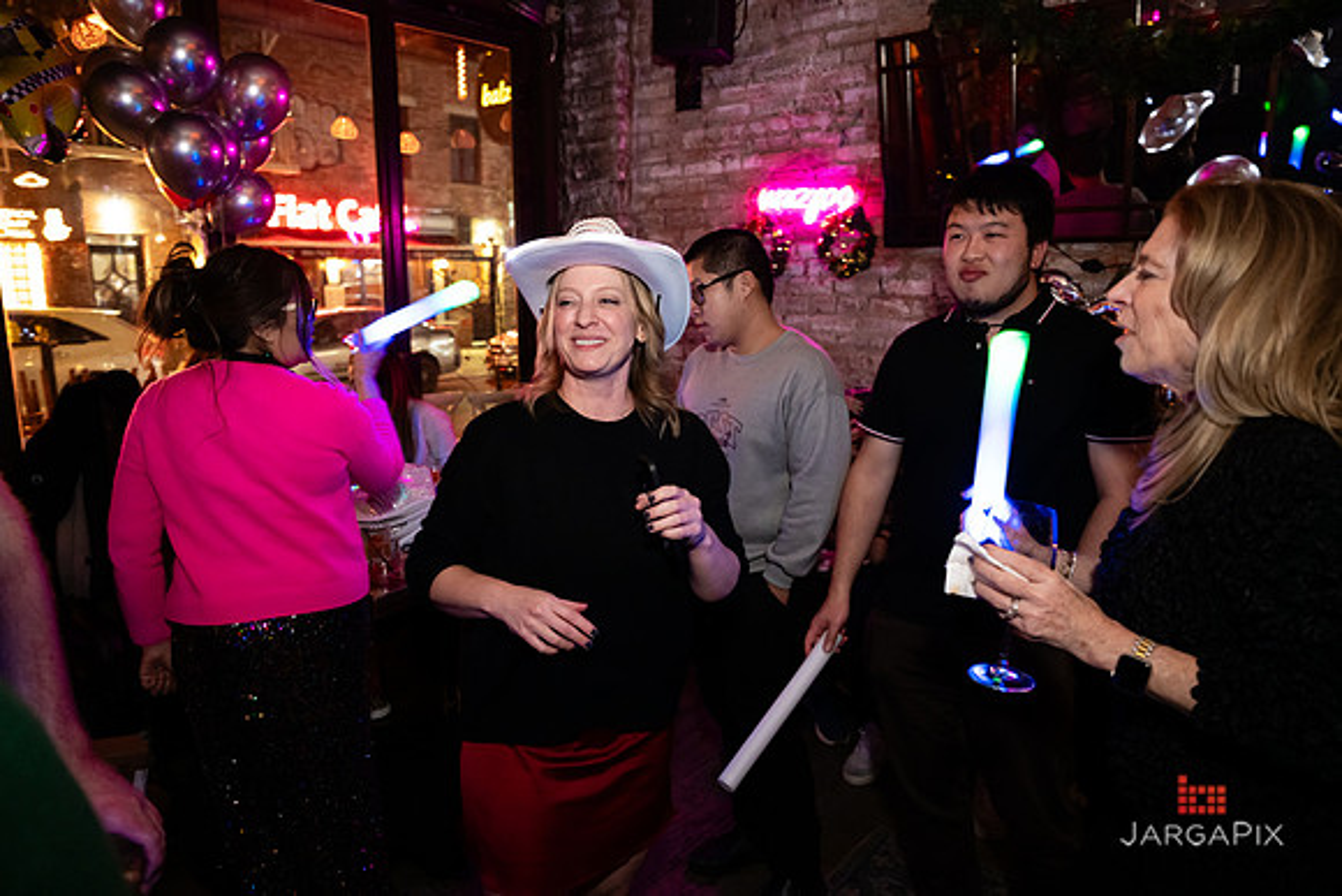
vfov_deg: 53.1
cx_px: 671
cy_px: 448
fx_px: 896
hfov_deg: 73.6
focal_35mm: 24
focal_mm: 24
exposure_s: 1/100
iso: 3200
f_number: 2.8
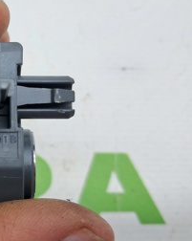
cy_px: 103
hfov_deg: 20.9
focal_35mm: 67
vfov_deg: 28.3
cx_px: -50
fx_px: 477
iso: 50
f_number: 1.8
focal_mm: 4
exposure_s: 1/50
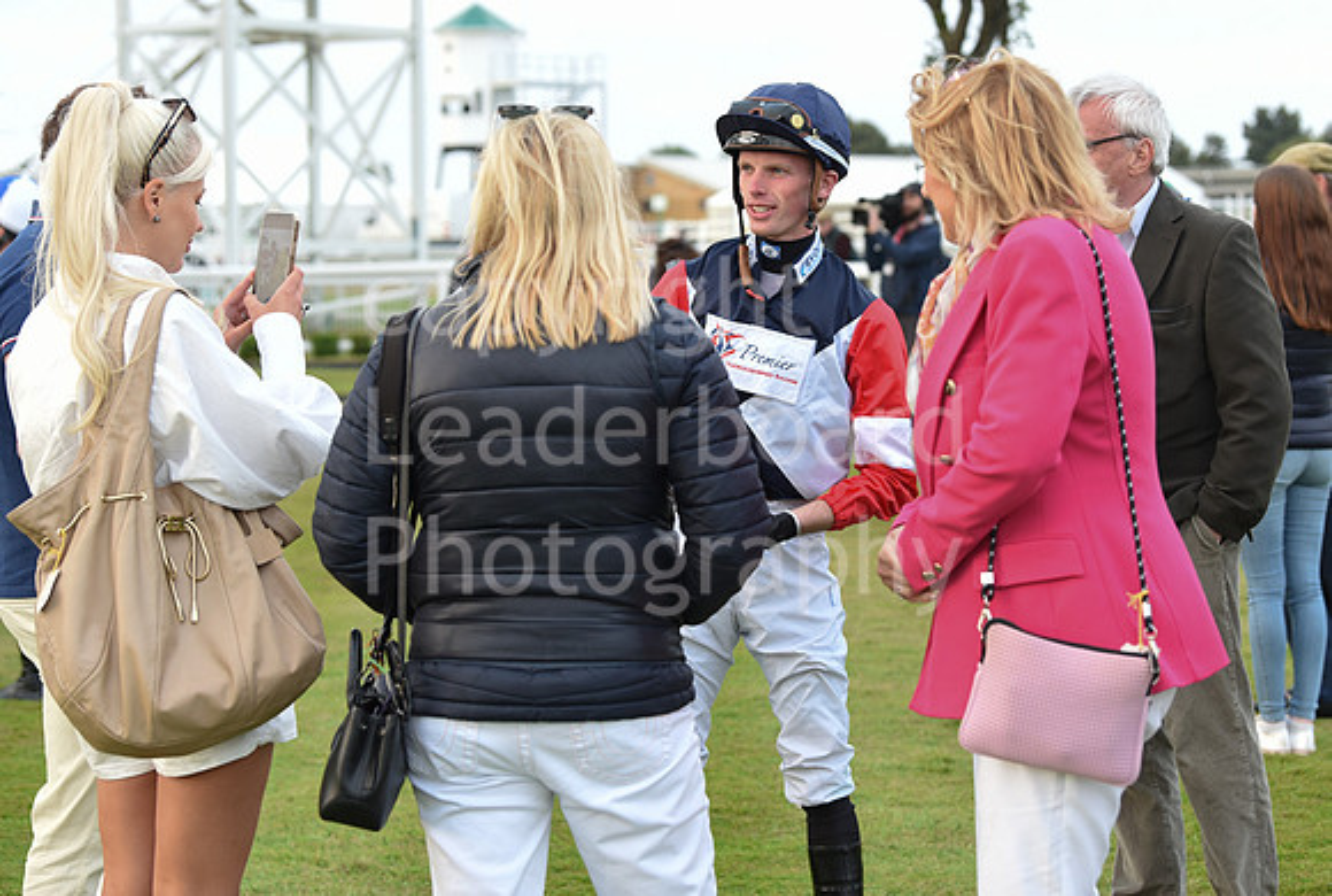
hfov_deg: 28.8
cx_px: 666
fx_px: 2597
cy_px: 448
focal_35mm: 70
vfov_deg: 19.6
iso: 1000
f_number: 4
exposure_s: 1/400
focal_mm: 70
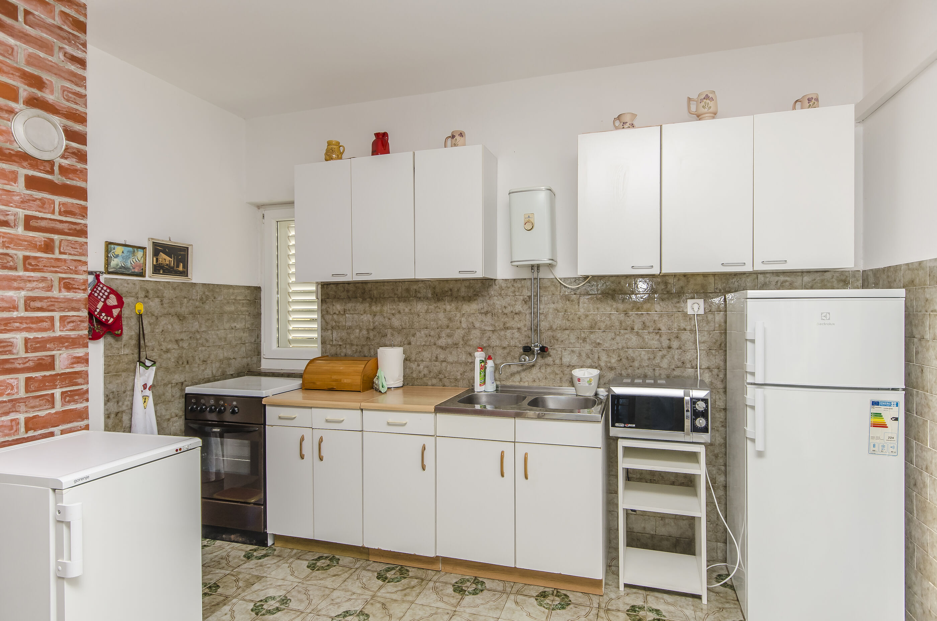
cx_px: 468
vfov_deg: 63.0
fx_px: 507
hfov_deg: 85.5
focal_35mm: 20
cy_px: 310
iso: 100
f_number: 7.1
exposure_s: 1/160
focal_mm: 13
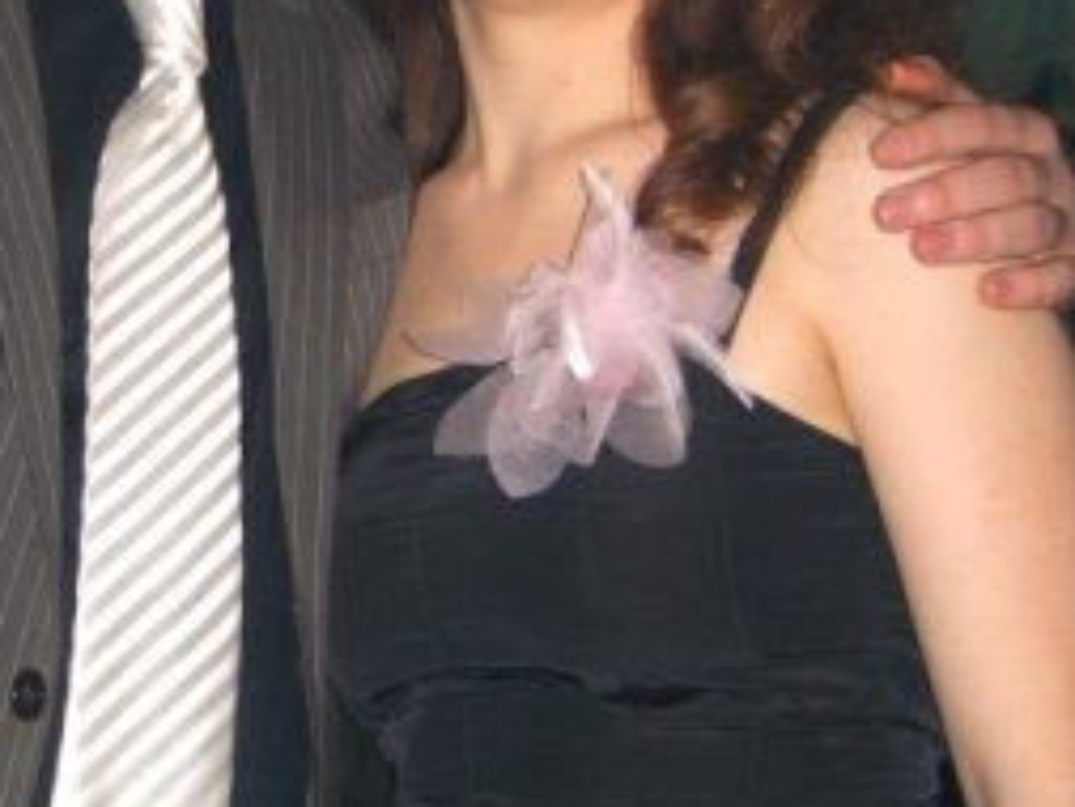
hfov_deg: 17.9
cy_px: 17
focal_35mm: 109
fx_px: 3387
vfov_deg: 13.4
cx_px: 242
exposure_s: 1/60
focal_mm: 9.5
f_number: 3.1
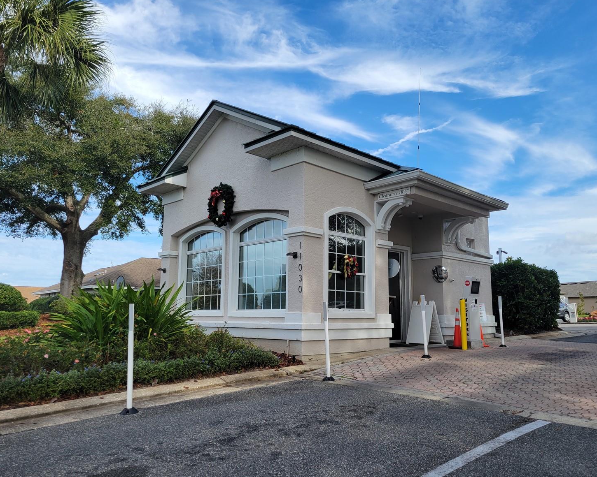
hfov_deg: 62.2
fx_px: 495
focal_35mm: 28
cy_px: 236
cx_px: 308
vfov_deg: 51.5
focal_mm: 5.4
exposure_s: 1/1584
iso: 40
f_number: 1.8
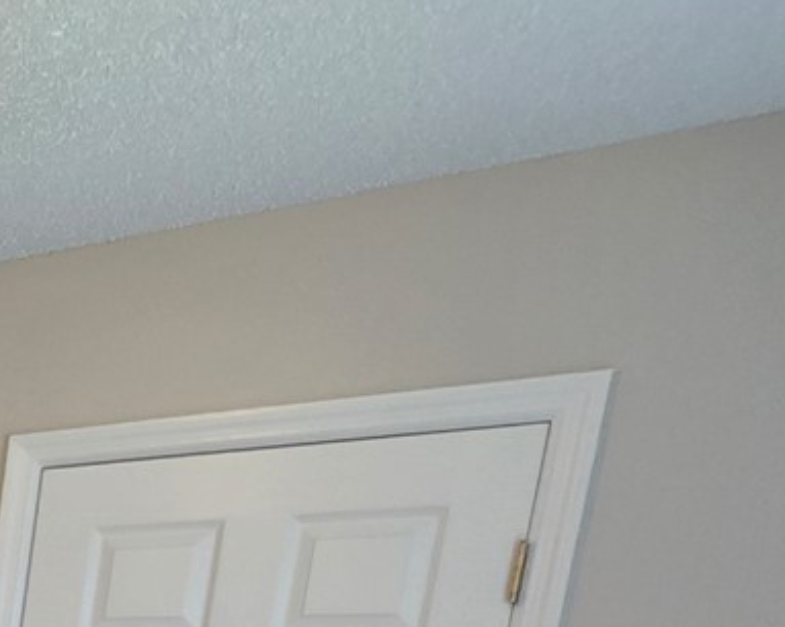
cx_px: -590
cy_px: 984
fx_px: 1231
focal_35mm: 53
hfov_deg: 22.6
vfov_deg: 22.5
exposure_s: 1/60
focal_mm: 2.2
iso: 160
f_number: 2.2
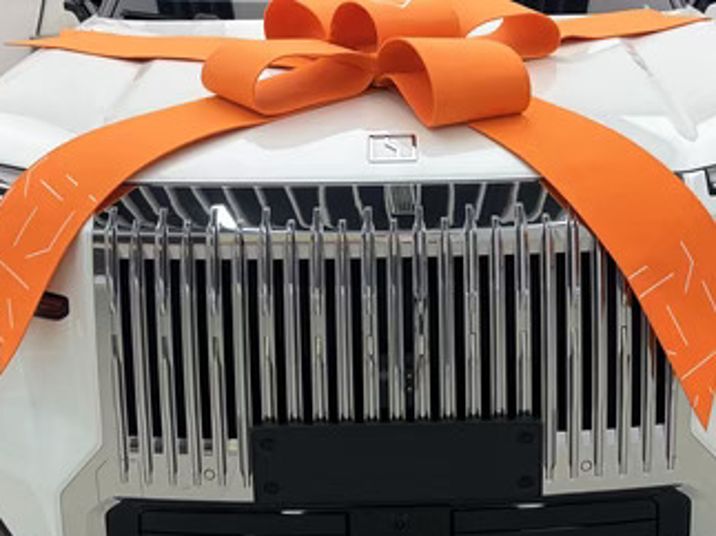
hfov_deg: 38.8
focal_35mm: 49
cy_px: 168
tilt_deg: -12.9
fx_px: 1013
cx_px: 415
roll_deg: +1.2
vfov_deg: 29.4
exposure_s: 1/112
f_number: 1.6
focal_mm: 5.96
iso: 40
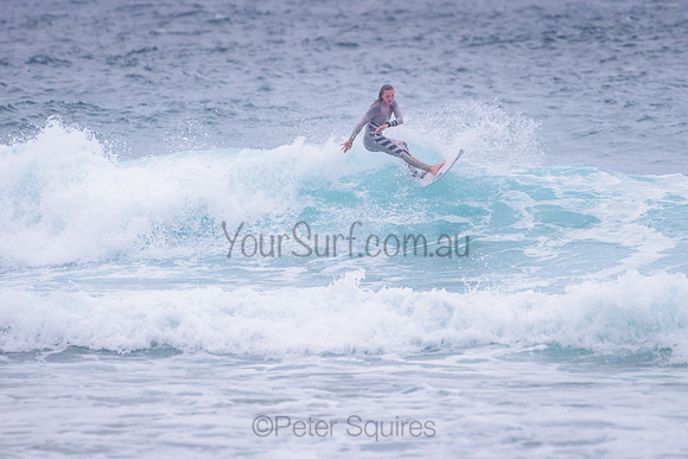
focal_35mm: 613
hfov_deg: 3.4
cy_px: 188
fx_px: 11716
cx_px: 422
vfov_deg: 2.2
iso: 1400
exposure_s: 1/2000
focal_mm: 500
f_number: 5.6
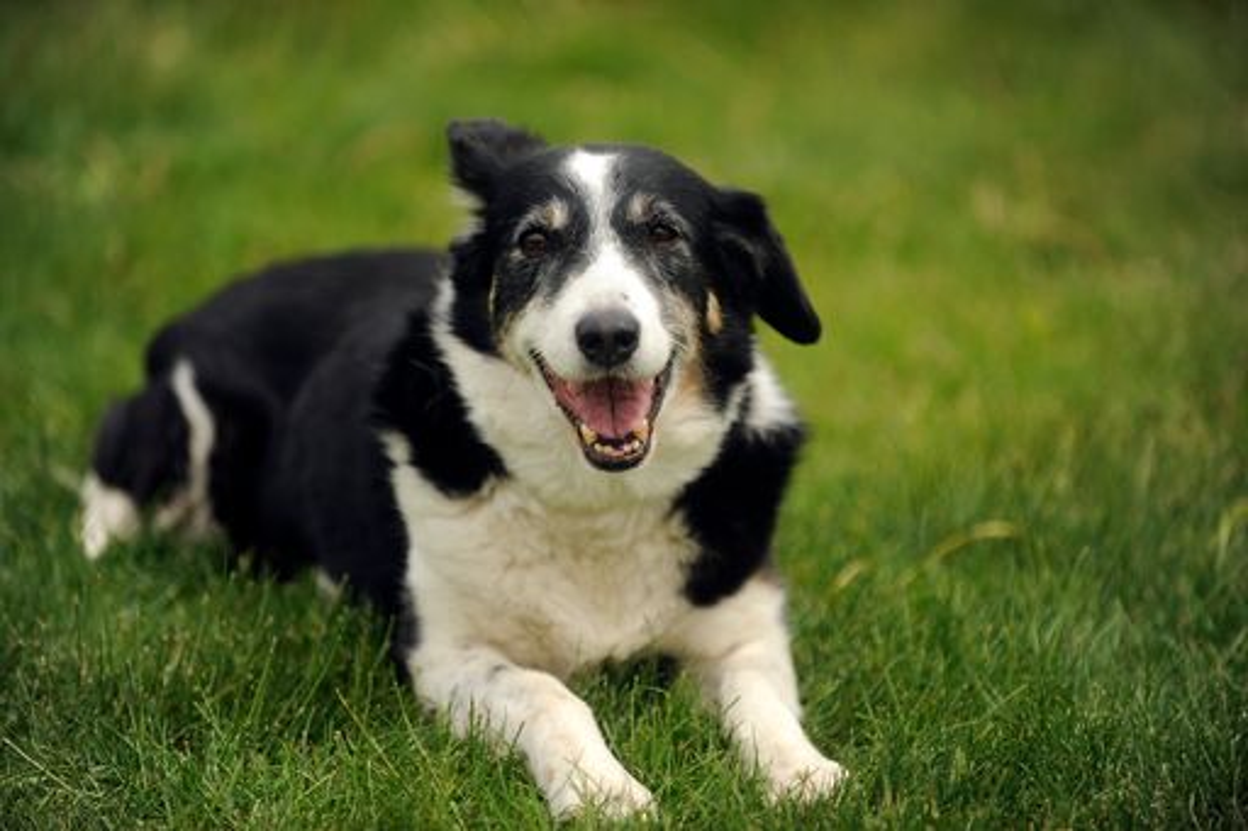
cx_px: 624
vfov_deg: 7.8
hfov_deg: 11.7
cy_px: 416
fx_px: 6064
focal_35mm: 175
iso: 320
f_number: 2.8
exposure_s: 1/4000
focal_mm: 175
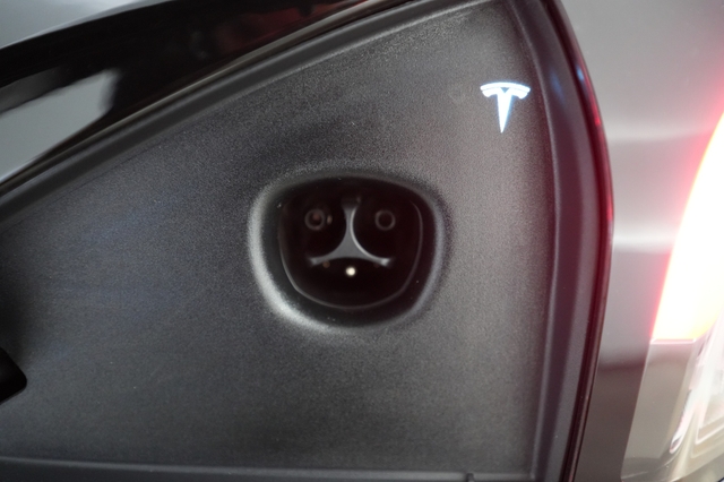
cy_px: 241
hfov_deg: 67.4
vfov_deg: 47.9
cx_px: 362
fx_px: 543
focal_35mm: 27
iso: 6400
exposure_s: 1/60
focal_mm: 27
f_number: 2.8
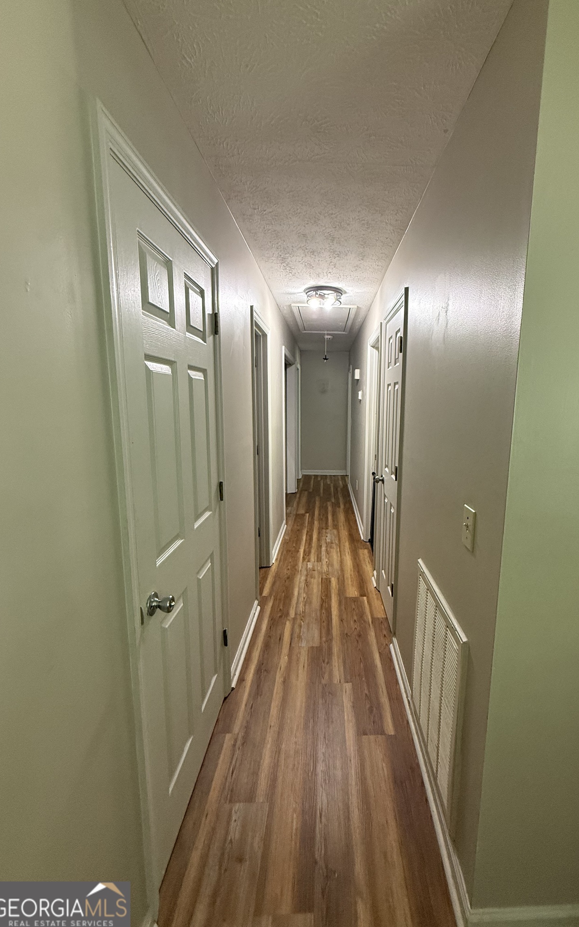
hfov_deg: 74.2
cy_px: 460
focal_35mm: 15
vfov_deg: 101.5
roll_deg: -0.8
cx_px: 341
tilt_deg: -8.8
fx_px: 379
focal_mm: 2.22
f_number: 2.2
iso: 320
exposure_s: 1/60
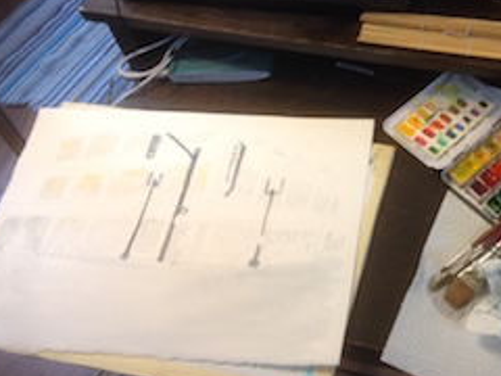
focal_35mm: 55
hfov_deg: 34.0
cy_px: 132
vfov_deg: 26.4
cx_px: 390
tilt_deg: -53.6
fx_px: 796
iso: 64
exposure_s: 1/20
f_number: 2.4
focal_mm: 4.12
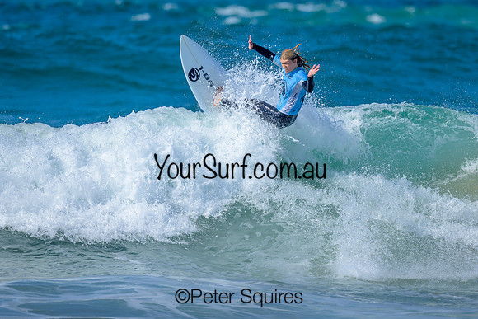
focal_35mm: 1098
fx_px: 14584
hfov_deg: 1.9
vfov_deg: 1.3
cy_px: 130
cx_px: 278
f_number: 6.3
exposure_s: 1/2000
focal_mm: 800
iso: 200
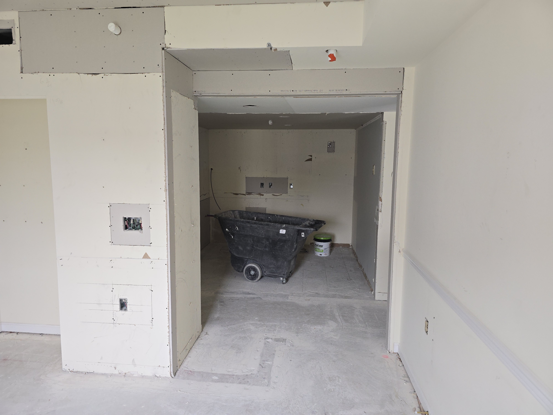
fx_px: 367
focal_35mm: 23
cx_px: 276
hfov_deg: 73.9
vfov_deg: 58.9
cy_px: 208
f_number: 1.7
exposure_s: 1/60
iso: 125
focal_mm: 6.3
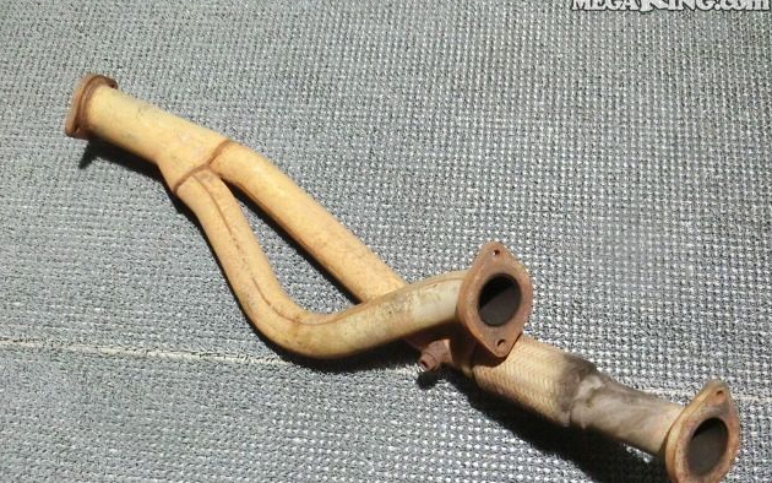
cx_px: 386
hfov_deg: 47.2
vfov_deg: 30.5
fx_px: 884
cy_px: 265
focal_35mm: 42
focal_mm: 6.9
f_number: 4.1
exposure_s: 1/40
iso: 1600
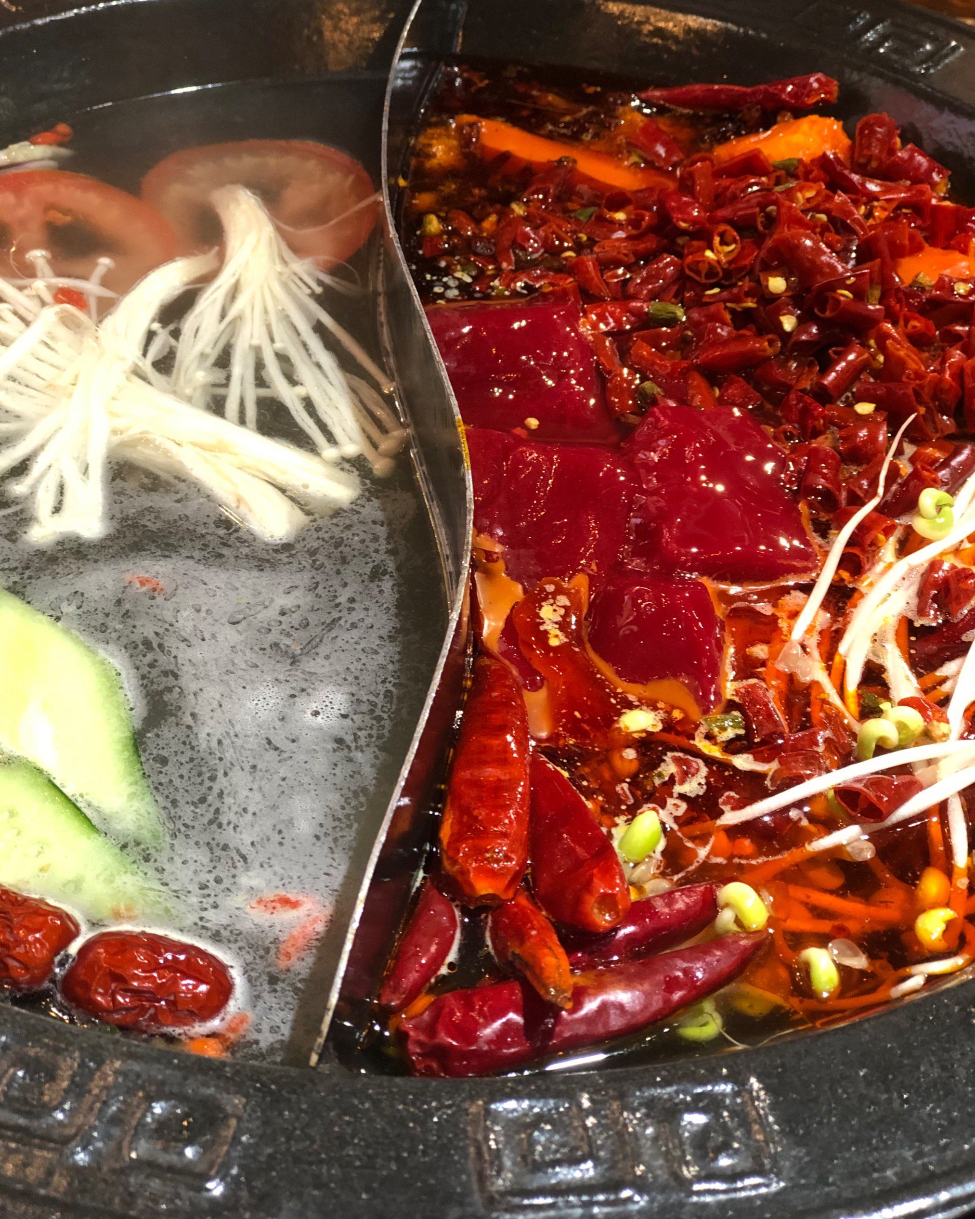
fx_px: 2165
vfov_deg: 31.4
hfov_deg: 25.4
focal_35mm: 60
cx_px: 485
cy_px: 567
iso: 200
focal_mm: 6.6
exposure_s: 1/33
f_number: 2.8
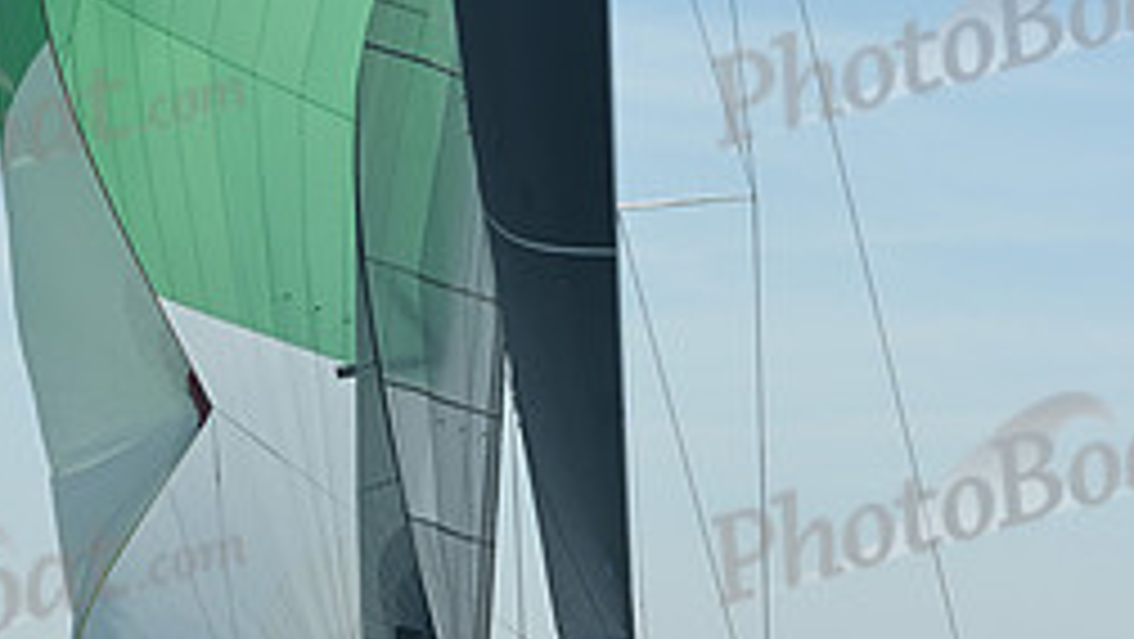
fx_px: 5084
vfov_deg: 7.1
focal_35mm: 169
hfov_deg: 12.7
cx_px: 479
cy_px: -140
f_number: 8
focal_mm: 70
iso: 320
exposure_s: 1/1000
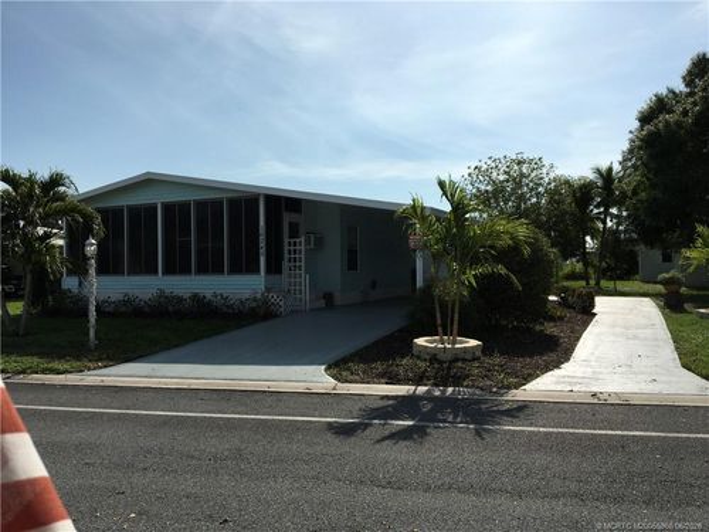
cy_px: 266
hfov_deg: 61.7
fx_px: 594
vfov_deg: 48.2
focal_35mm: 29
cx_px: 354
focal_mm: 4.15
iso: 25
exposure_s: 1/4274
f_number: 2.2
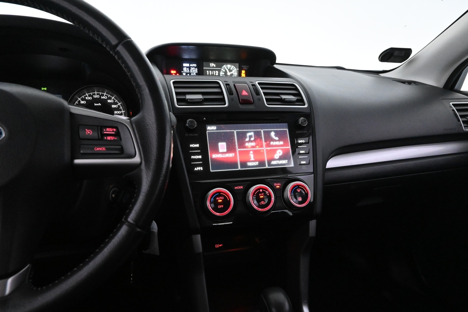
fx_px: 312
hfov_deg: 73.7
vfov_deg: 53.1
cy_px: 156
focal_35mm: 24
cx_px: 234
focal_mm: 16
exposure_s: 1/80
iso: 6400
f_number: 5
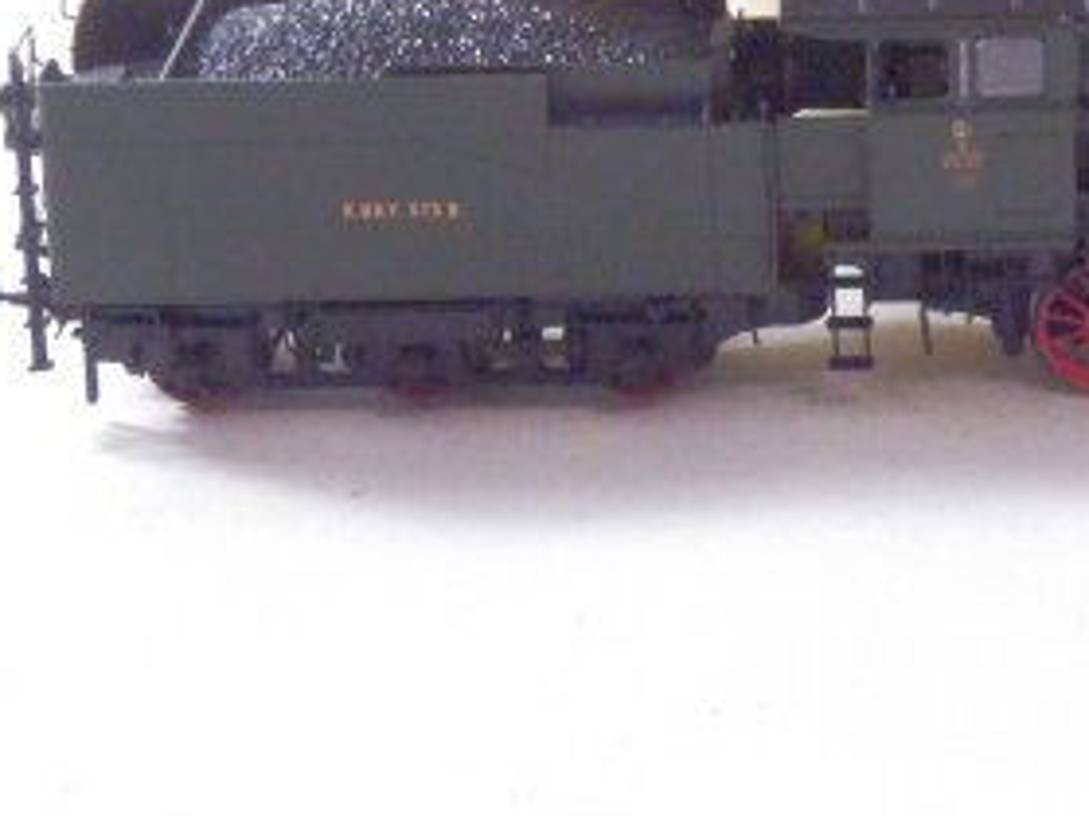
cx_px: 1023
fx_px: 4465
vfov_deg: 10.4
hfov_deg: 13.8
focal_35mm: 142
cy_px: 16
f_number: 4.4
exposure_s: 1/160
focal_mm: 11.9
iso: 2000
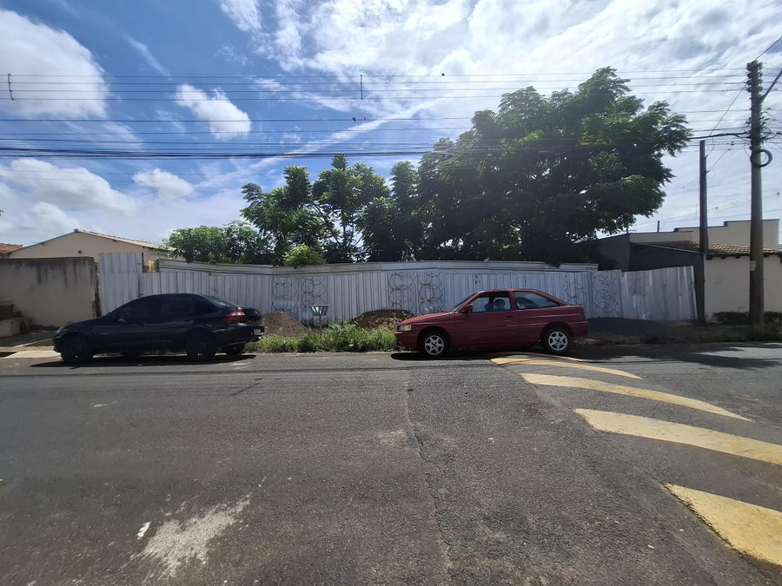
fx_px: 294
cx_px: 391
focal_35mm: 13
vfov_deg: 89.9
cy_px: 293
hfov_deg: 106.2
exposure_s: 1/2169
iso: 40
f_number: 2.2
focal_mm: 1.74
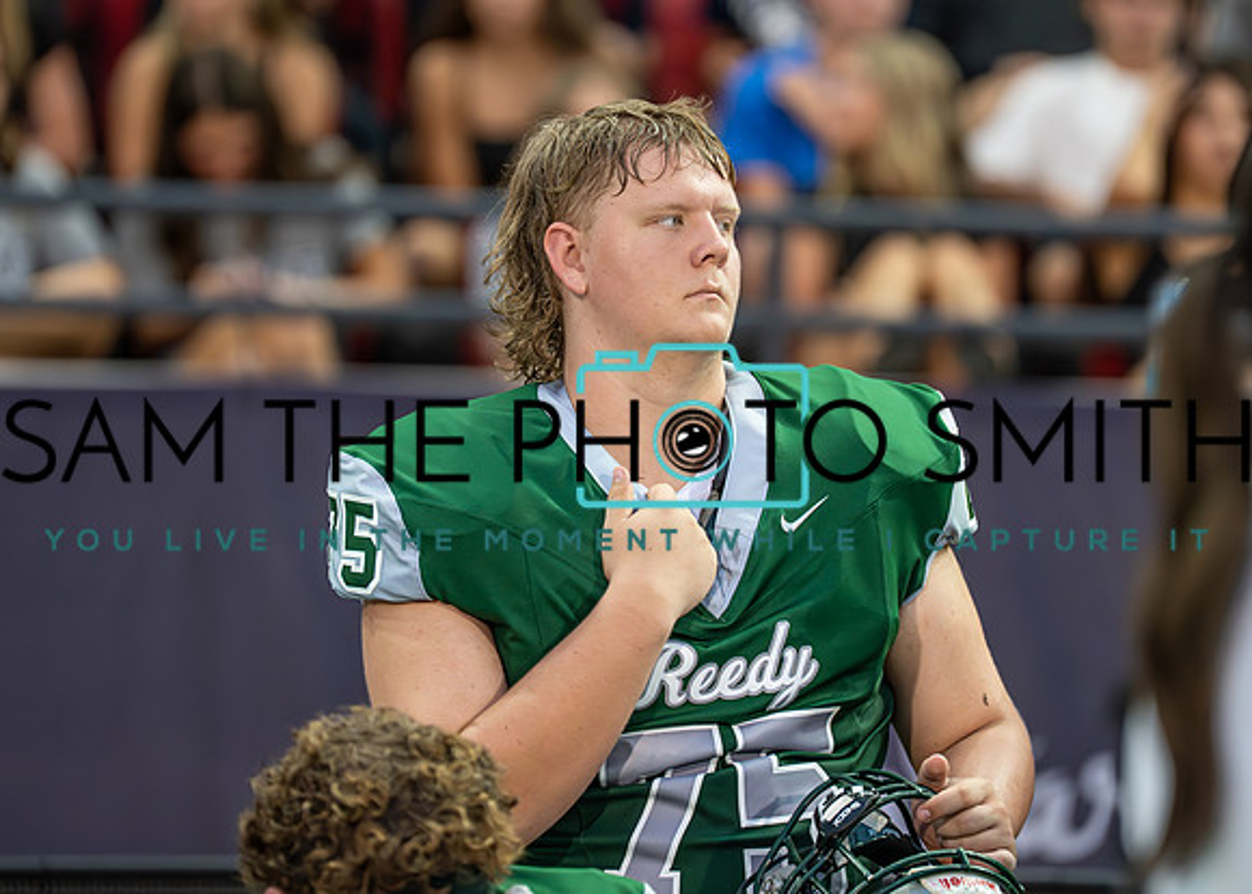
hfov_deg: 7.5
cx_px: 596
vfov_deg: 5.3
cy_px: 346
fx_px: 9591
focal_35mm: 270
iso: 2000
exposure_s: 1/1600
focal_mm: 200
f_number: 2.8
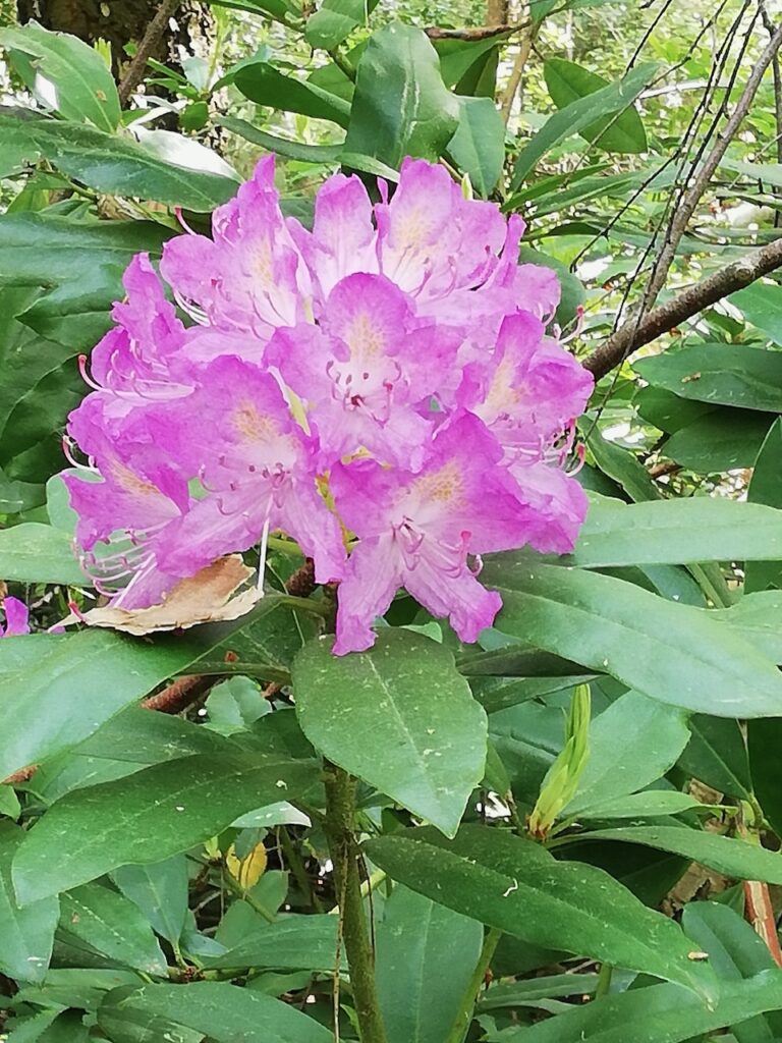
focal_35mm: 103
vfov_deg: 19.1
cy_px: 522
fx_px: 3102
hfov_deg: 14.4
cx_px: 391
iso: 125
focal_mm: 3.81
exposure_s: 1/50
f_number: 2.2
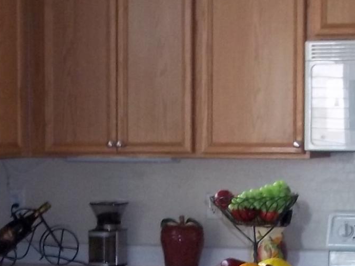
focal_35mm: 160
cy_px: 276
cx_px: 83
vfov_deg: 9.2
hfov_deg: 12.3
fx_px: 1641
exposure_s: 1/30
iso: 160
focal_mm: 6.5
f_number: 3.1
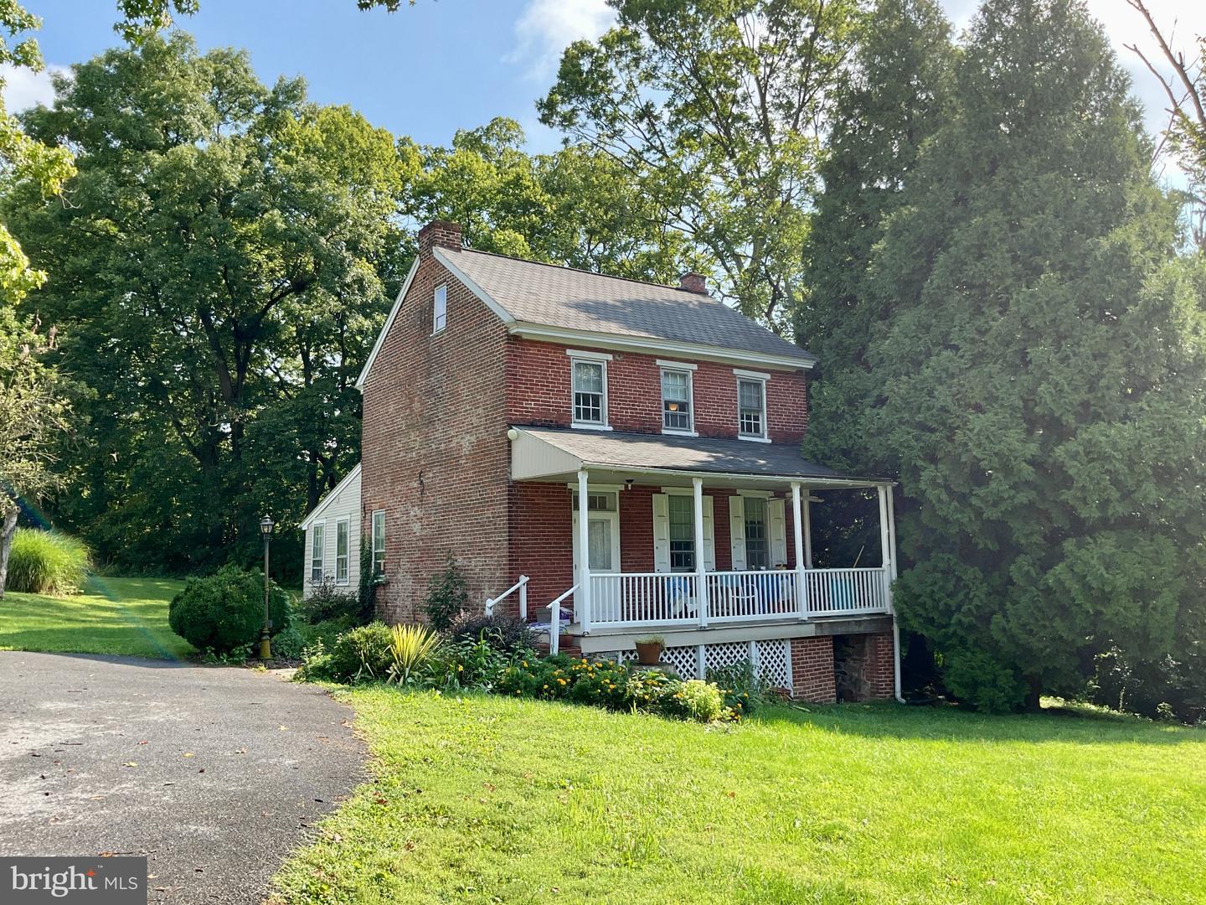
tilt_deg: +6.7
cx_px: 603
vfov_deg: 48.2
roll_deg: +0.5
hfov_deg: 61.7
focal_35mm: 29
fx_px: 1010
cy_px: 452
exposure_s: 1/500
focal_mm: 3
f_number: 1.8
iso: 16
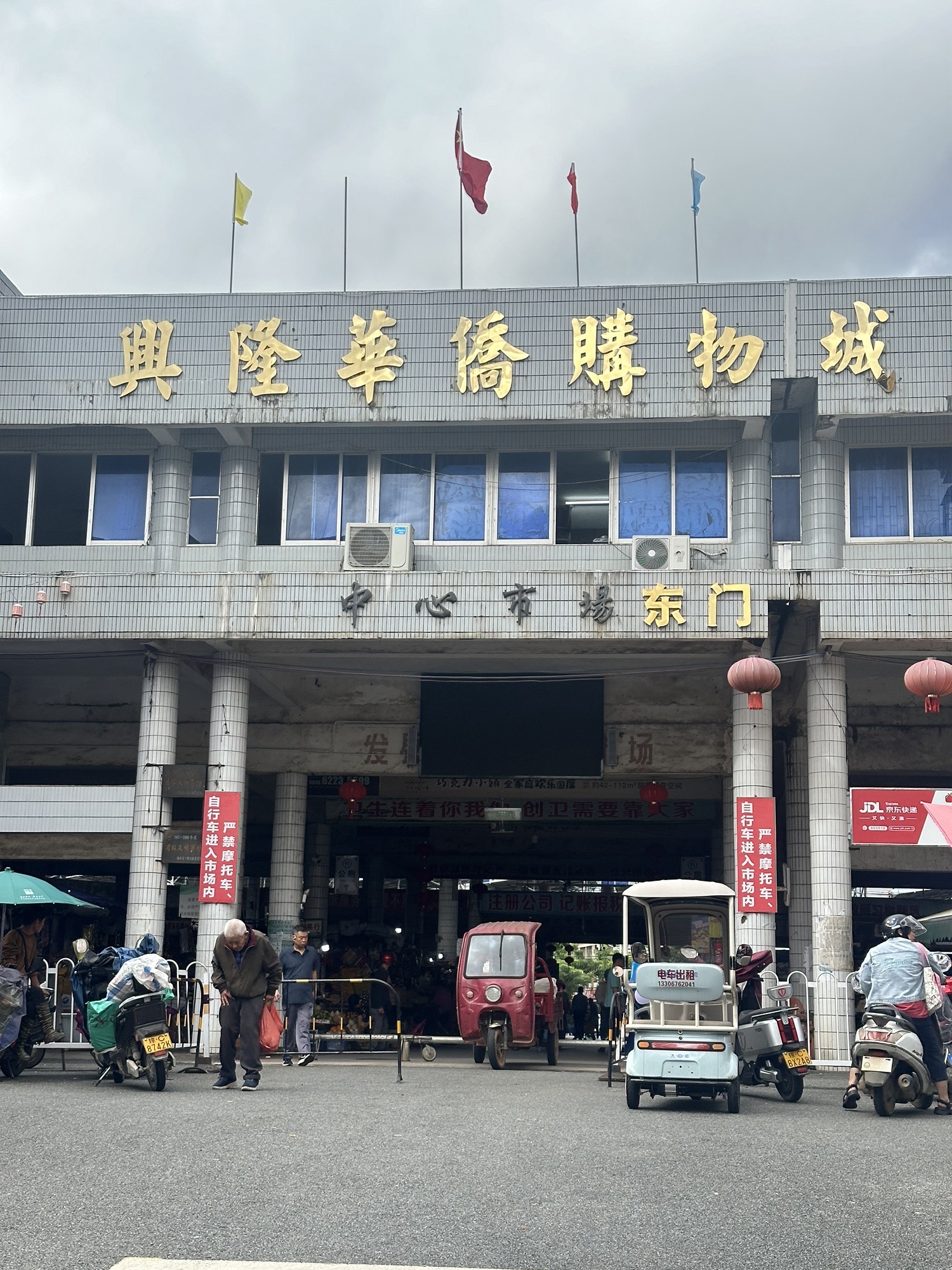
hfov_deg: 30.3
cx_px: 476
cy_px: 635
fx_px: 1760
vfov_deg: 39.7
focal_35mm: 48
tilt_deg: +12.7
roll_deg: -1.5
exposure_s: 1/2252
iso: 64
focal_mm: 6.86
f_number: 1.78
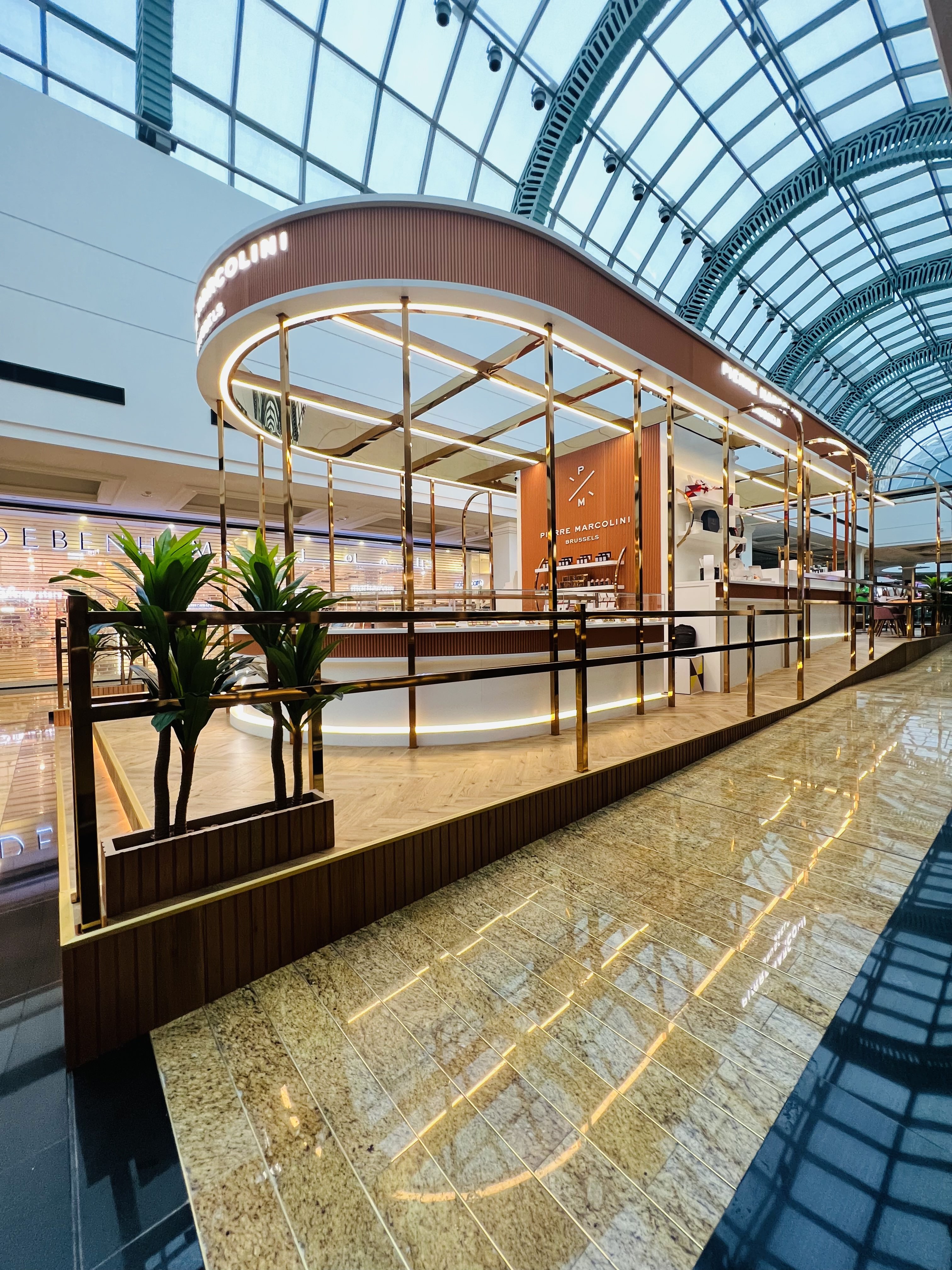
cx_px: 476
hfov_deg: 89.9
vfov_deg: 106.2
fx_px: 477
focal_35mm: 13
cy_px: 635
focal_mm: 1.57
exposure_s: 1/50
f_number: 1.8
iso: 250
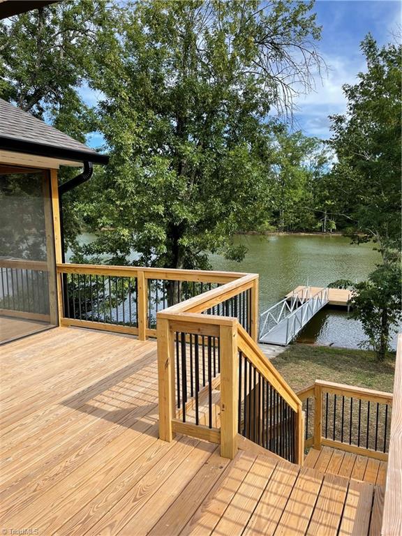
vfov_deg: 67.3
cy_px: 268
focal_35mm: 26
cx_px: 201
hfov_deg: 53.1
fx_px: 403
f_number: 1.6
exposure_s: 1/1238
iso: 32
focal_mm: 5.1
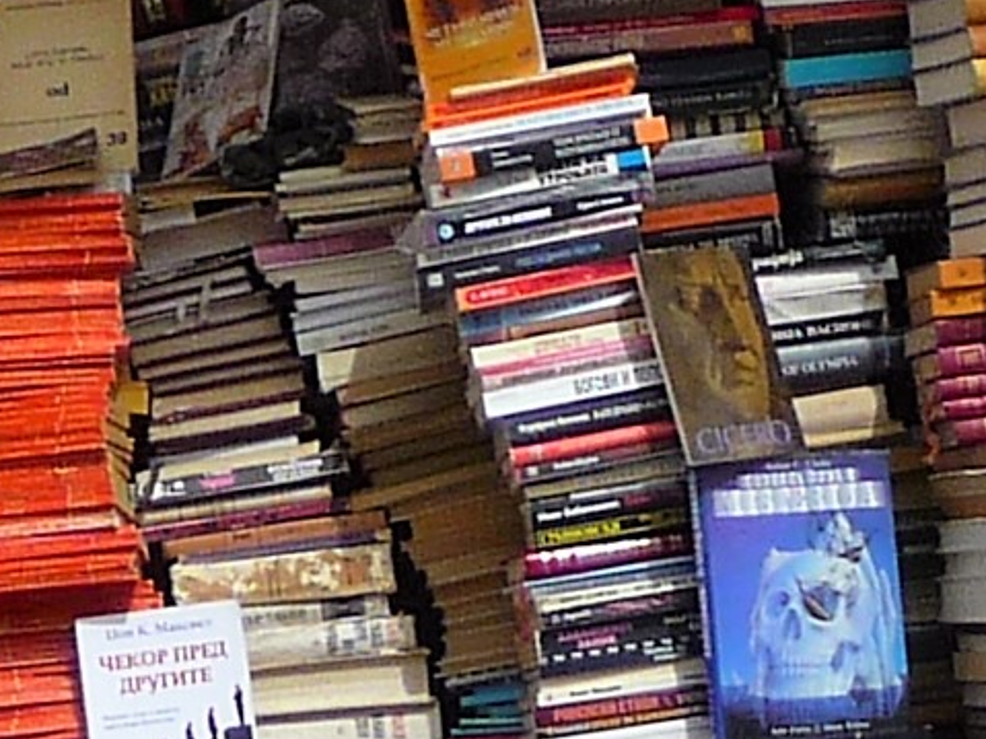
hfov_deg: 6.1
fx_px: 9255
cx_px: 727
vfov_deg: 4.5
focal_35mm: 325
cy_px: -731
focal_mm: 7.6
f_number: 4.1
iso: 100
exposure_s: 1/1000
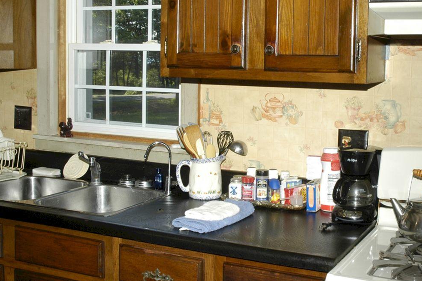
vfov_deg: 24.5
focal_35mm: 55
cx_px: 294
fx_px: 644
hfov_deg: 35.8
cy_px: 110
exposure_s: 1/80
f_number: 11
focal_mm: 24
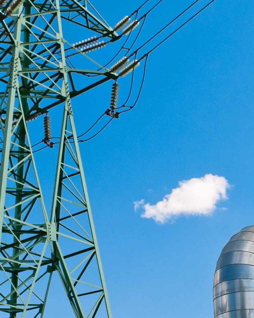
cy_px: 221
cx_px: 235
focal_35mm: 90
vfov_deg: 21.2
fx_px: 846
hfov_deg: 16.8
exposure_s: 1/350
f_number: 6.7
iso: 320
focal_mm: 26
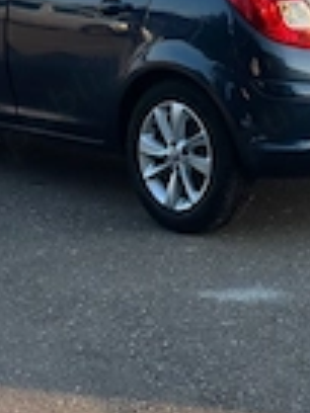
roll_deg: -0.1
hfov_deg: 10.5
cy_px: -121
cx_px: 158
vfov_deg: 13.5
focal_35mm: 141
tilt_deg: -3.3
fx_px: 1684
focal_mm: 6.86
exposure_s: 1/1475
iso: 80
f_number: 1.78
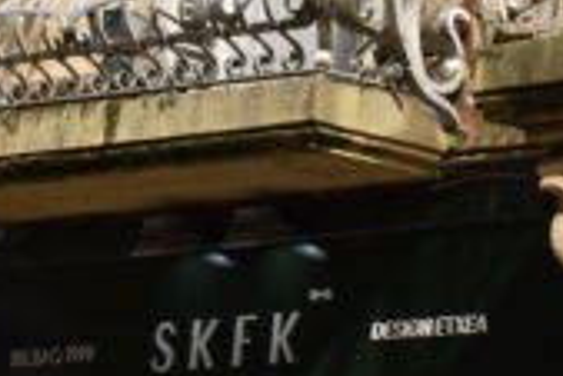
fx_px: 5874
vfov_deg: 3.6
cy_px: -463
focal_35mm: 375
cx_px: 1183
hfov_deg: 5.4
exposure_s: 1/250
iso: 200
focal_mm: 55
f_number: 6.3
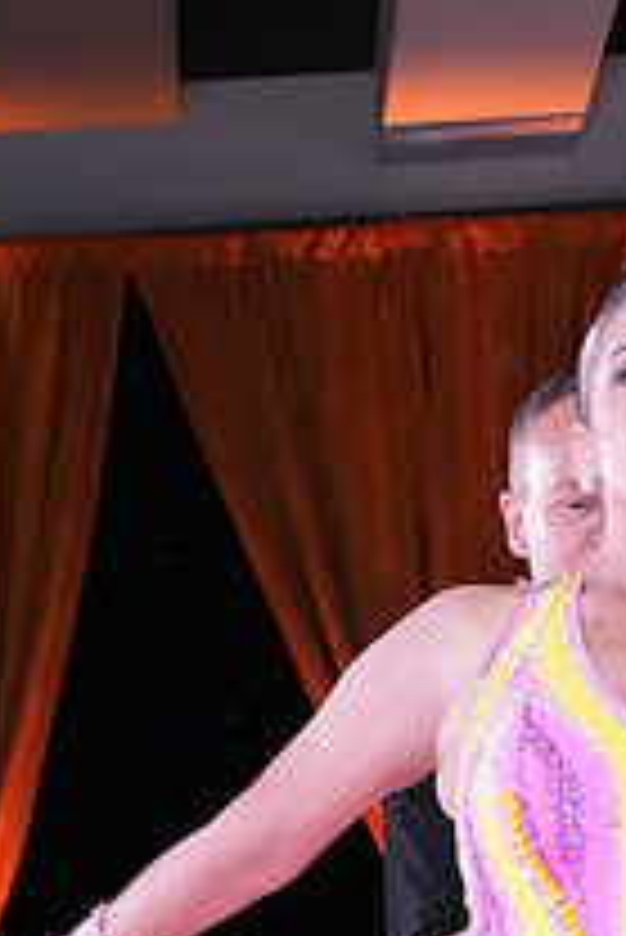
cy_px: 1300
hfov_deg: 7.1
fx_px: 4999
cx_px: 736
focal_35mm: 192
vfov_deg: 10.4
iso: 10000
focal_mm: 69
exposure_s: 1/250
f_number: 9
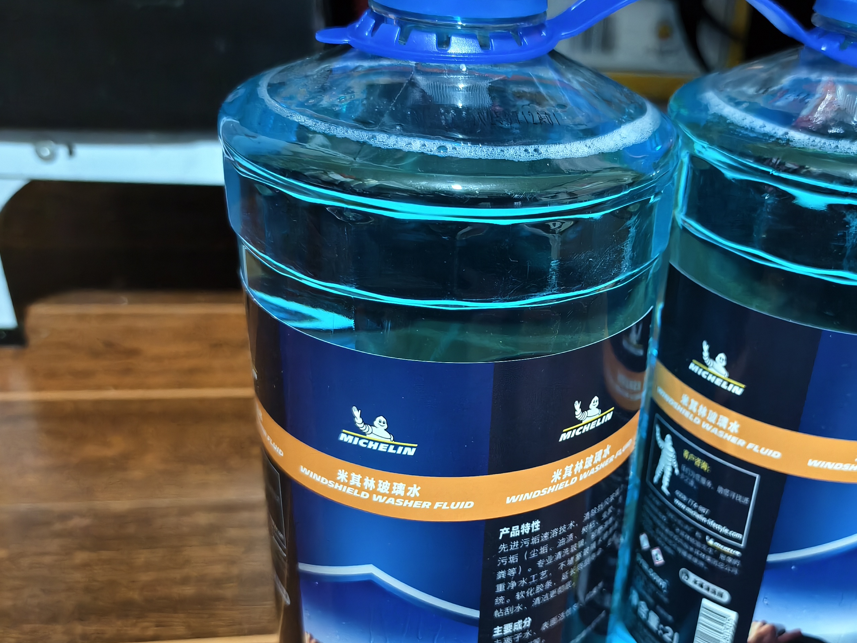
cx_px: 596
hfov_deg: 48.9
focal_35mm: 37
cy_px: 417
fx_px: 916
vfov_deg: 38.3
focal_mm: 5.6
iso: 2339
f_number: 1.57
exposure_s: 1/100
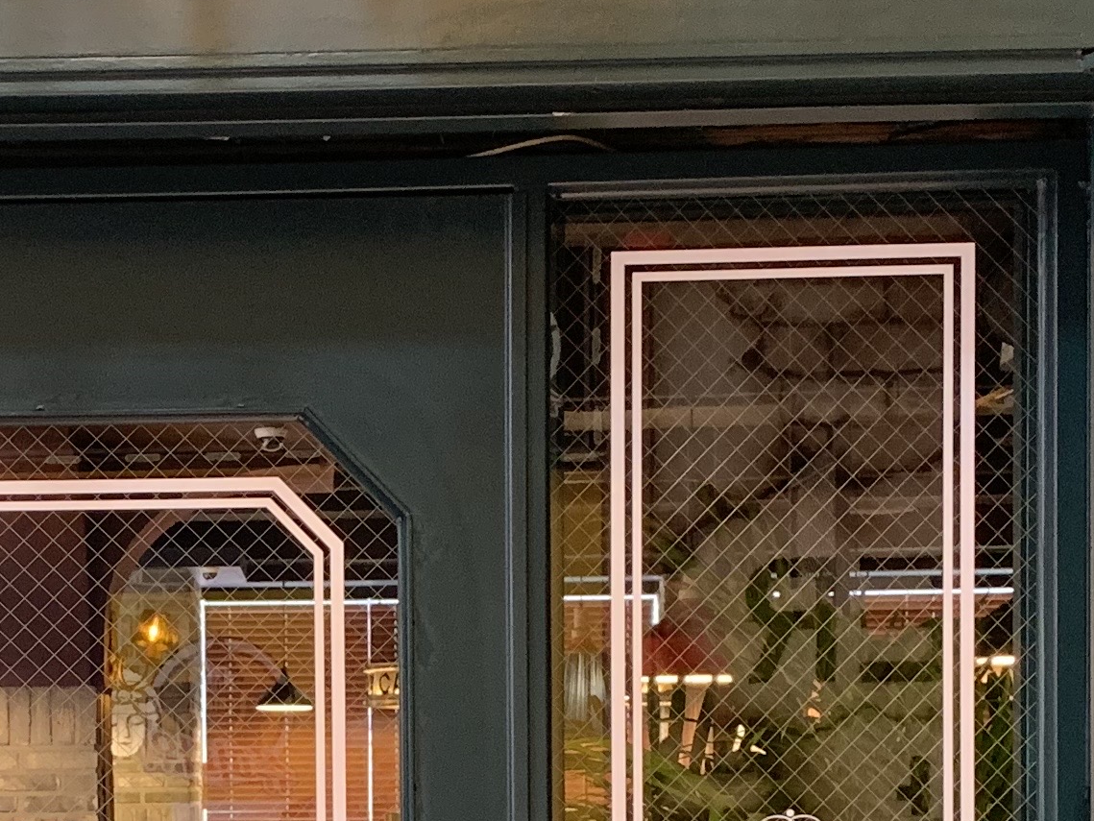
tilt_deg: -1.5
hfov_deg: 21.1
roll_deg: +0.6
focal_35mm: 92
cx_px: 246
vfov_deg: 15.7
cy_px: 879
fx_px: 2908
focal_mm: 4.25
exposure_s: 1/60
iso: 400
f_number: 1.8
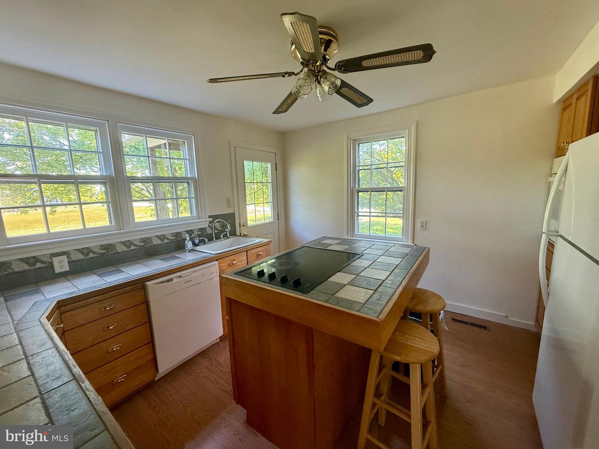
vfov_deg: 85.7
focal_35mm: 14
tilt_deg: -7.5
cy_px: 224
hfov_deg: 102.1
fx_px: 242
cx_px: 300
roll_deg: +1.9
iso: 250
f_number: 2.2
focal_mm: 2.22
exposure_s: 1/99
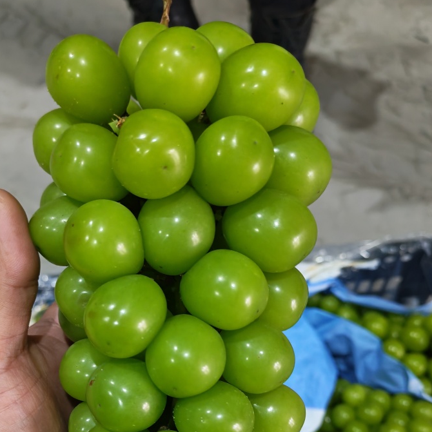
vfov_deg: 42.2
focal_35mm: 38
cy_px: 334
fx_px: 537
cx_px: 177
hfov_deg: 43.7
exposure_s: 1/33
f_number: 1.9
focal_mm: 6.12
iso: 2500
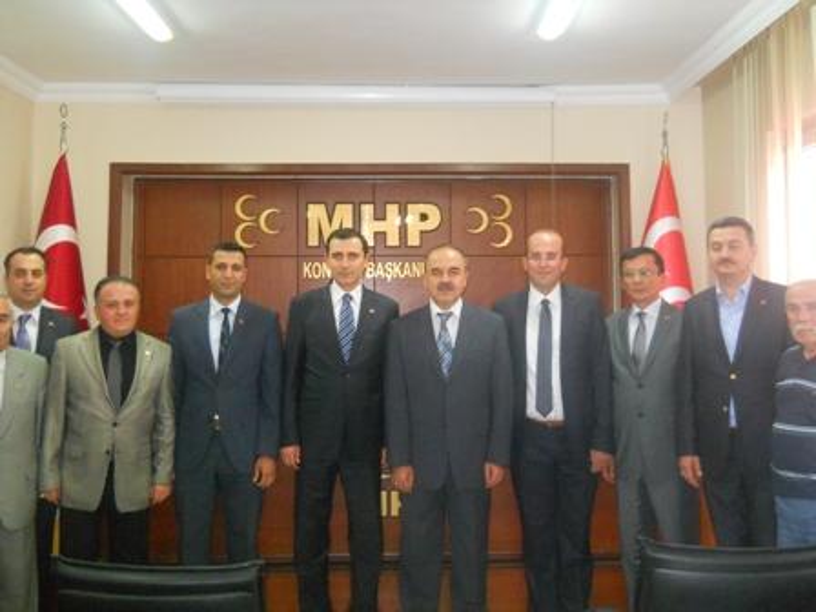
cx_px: 408
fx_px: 966
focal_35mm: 41
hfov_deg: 45.8
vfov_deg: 35.1
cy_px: 306
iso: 640
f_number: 3.1
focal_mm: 6.72
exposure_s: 1/30
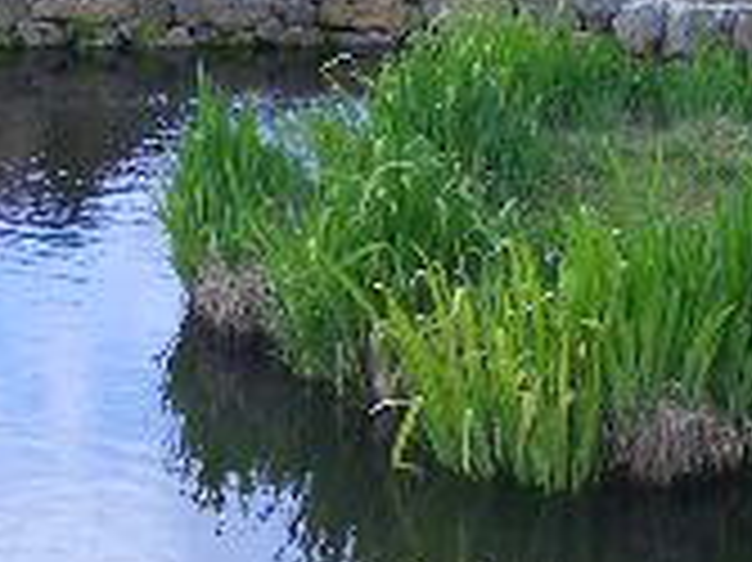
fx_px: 2909
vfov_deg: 11.0
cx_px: 356
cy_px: 517
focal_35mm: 134
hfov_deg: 14.7
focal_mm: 5.8
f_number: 2.6
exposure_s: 1/400
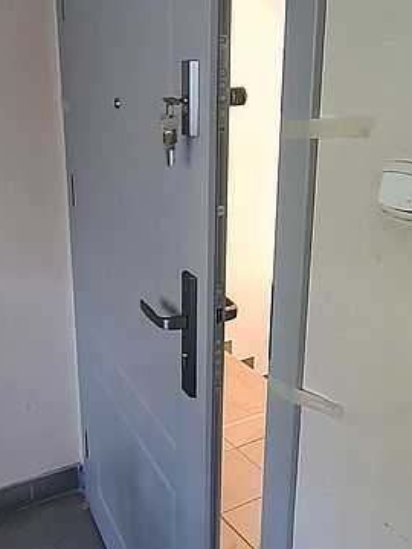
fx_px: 587
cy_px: 242
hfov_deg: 38.3
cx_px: 139
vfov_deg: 50.0
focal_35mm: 37
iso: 640
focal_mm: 2.2
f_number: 2.2
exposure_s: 1/33
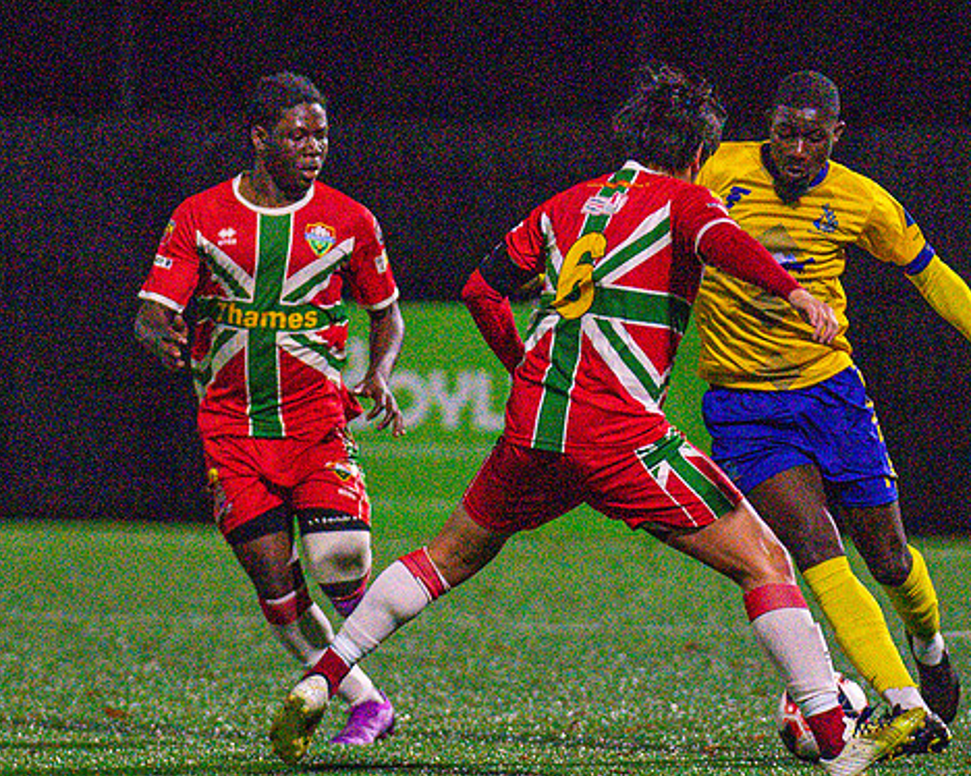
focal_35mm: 669
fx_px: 19218
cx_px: 543
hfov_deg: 2.9
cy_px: 594
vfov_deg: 2.3
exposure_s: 1/2000
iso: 12800
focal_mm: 250
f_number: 2.8
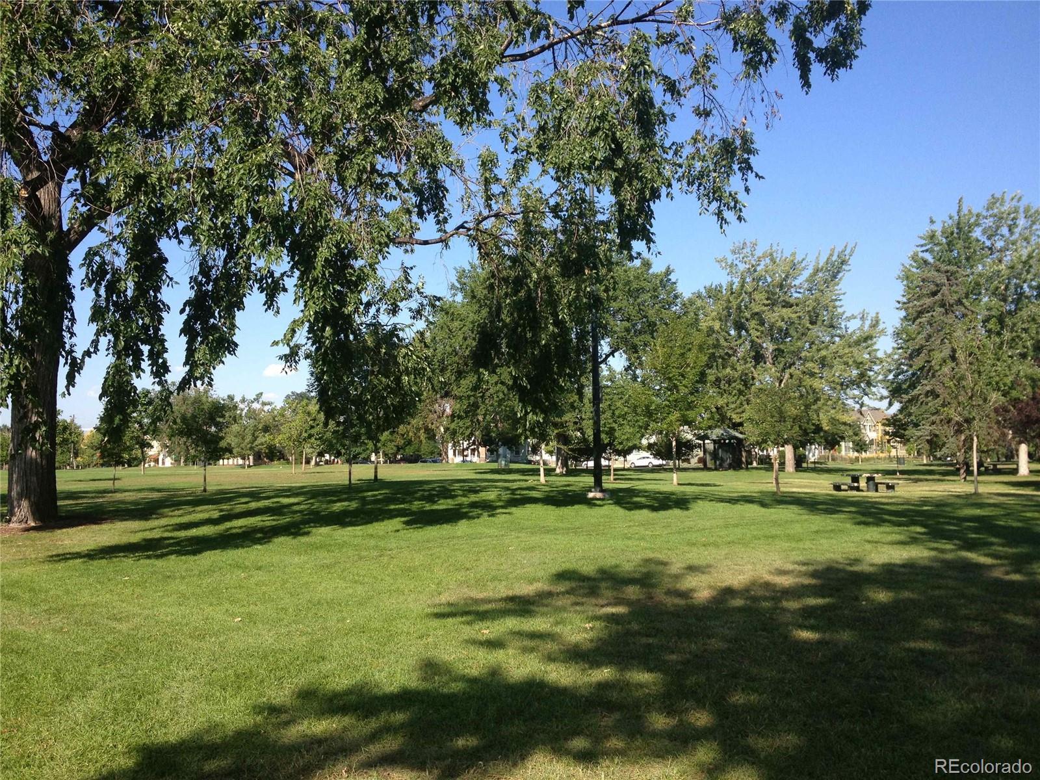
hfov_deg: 52.6
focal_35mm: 35
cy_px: 390
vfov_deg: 40.7
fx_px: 1052
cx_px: 520
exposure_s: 1/905
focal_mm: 4.28
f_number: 2.4
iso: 50
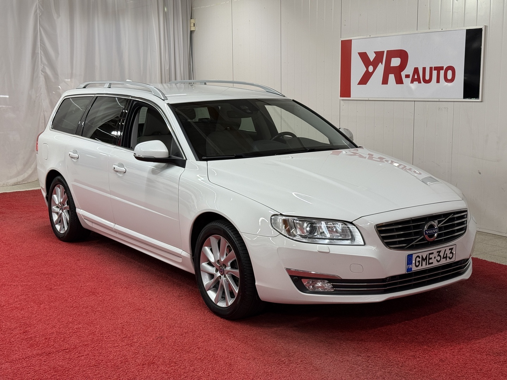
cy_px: 190
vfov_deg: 30.3
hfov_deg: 39.7
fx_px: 703
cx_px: 254
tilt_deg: -7.1
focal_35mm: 48
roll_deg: +0.4
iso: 50
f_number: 1.78
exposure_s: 1/100
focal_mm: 6.76
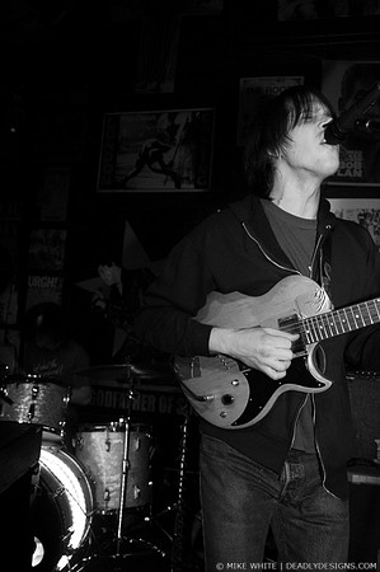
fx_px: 476
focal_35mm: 30
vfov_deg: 62.0
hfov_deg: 43.5
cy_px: 286
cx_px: 190
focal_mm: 20
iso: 800
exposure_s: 1/50
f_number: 2.8
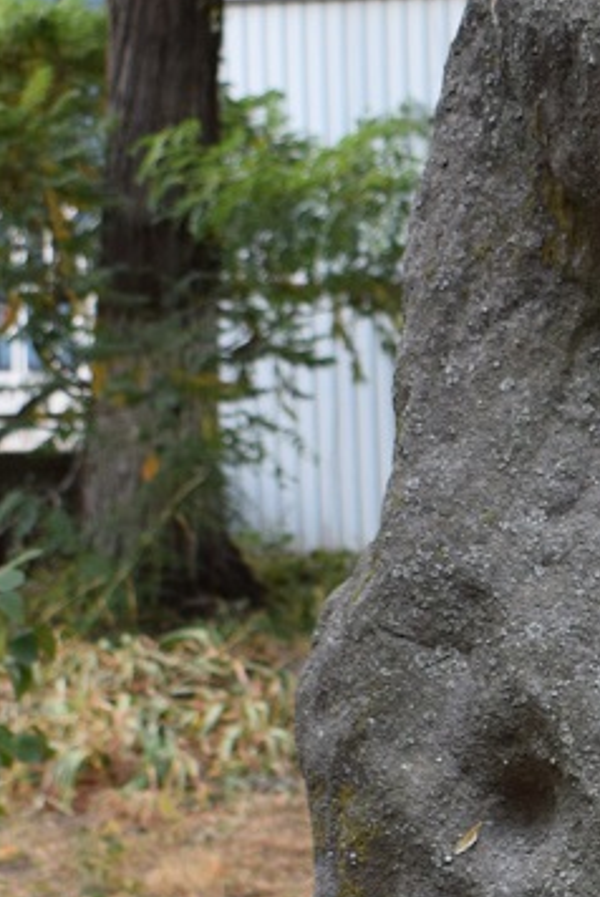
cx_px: 1046
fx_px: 4096
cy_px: 1083
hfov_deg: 8.1
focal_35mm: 164
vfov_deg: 12.2
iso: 400
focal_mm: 25
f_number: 5
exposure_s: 1/100
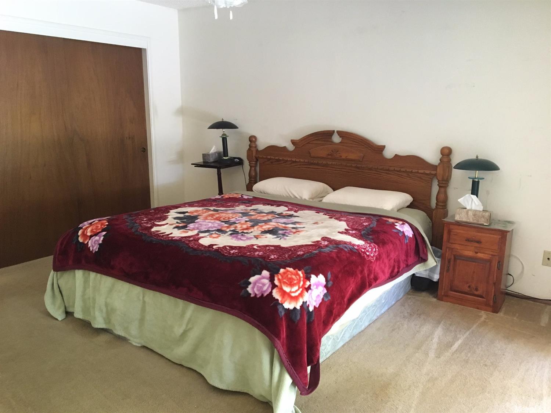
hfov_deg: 61.7
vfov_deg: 48.2
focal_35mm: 29
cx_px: 276
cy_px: 206
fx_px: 461
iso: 160
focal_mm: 4.15
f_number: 2.2
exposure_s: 1/30
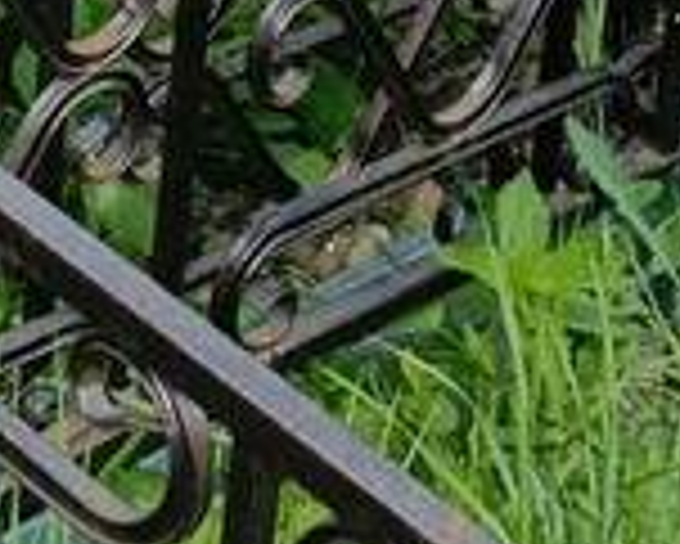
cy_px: -1039
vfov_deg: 8.1
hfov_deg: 11.2
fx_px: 3323
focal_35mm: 165
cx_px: -369
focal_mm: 4.76
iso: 114
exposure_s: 1/615
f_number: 1.69
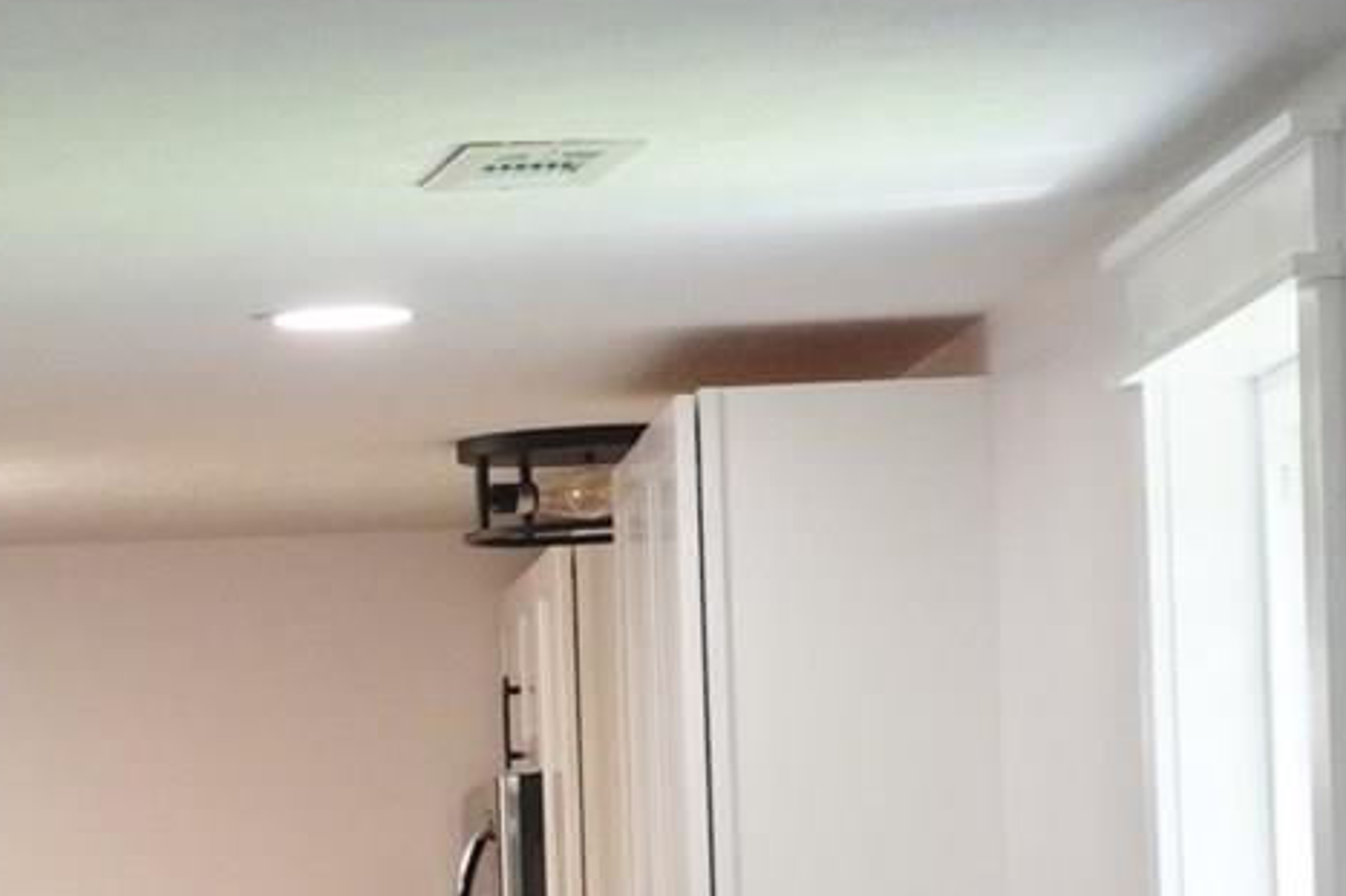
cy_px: 1063
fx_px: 5905
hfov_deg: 12.4
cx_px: -591
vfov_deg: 8.6
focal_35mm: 158
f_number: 5.6
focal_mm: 16
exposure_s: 1/30
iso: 320
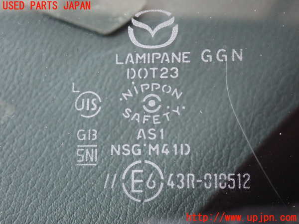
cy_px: 112
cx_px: 150
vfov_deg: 14.8
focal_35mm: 100
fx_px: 864
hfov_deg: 19.6
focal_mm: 18
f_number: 4.9
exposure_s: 1/80
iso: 800
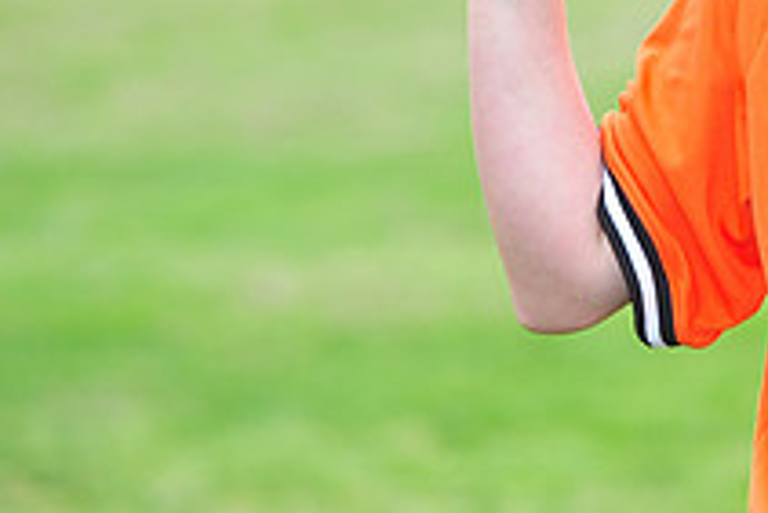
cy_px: -167
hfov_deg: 5.2
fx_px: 8496
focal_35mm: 398
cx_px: 932
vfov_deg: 3.5
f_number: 5
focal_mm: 145
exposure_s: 1/320
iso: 400
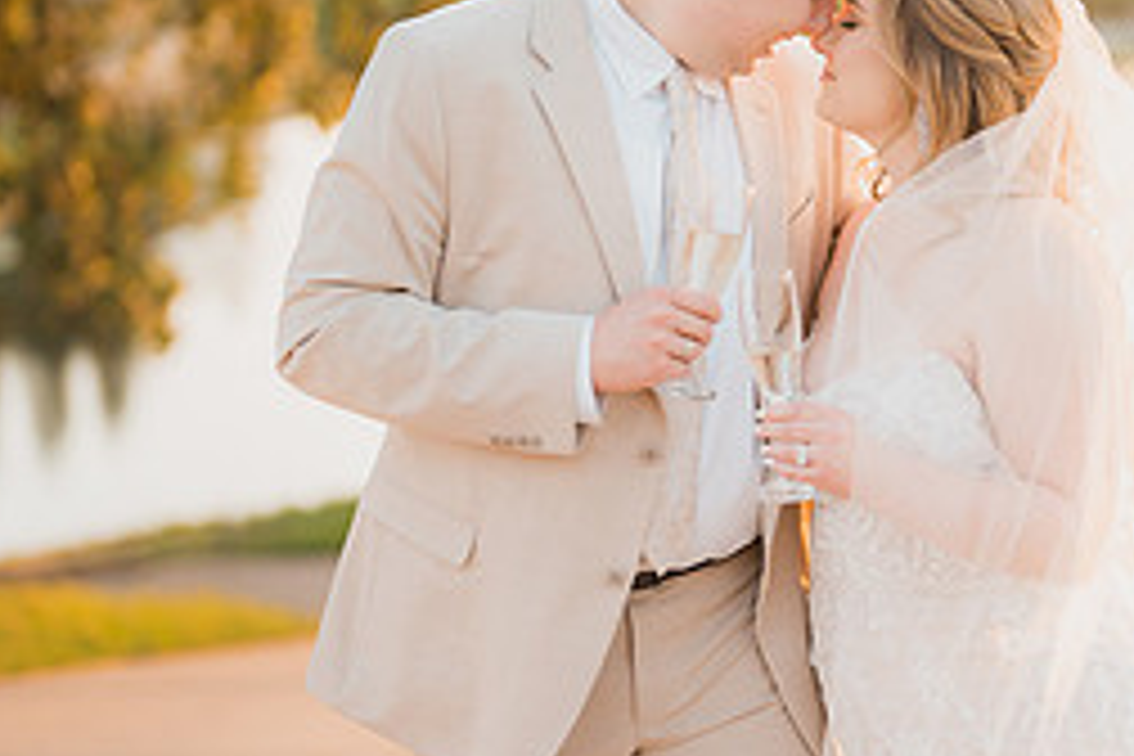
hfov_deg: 17.7
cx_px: 783
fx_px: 3622
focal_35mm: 115
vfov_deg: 11.9
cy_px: 313
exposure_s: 1/500
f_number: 1.2
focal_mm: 50
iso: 125
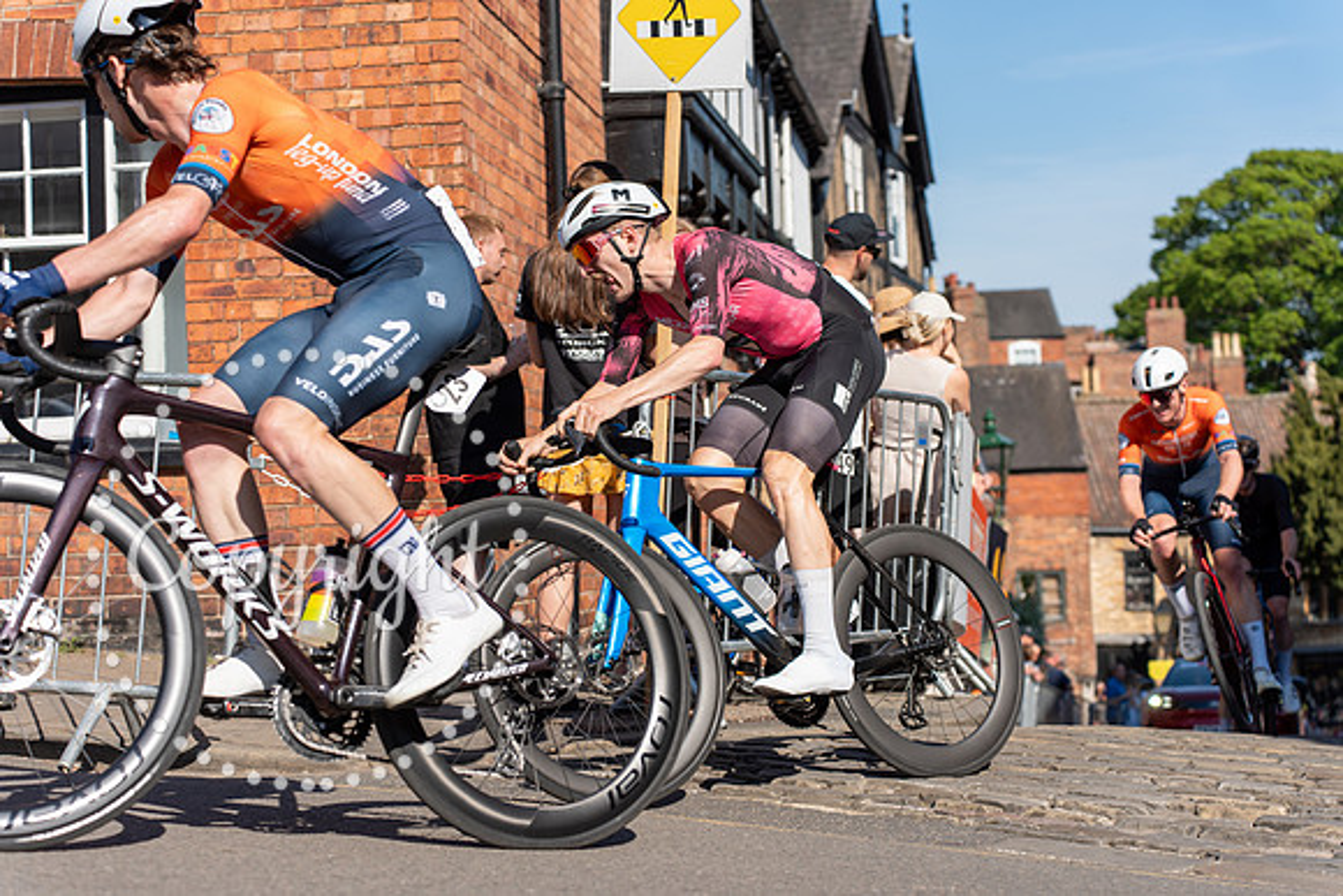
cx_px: 672
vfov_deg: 21.3
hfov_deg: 31.4
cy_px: 448
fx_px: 2388
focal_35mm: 64
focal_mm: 64
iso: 100
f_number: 3.5
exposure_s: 1/1000
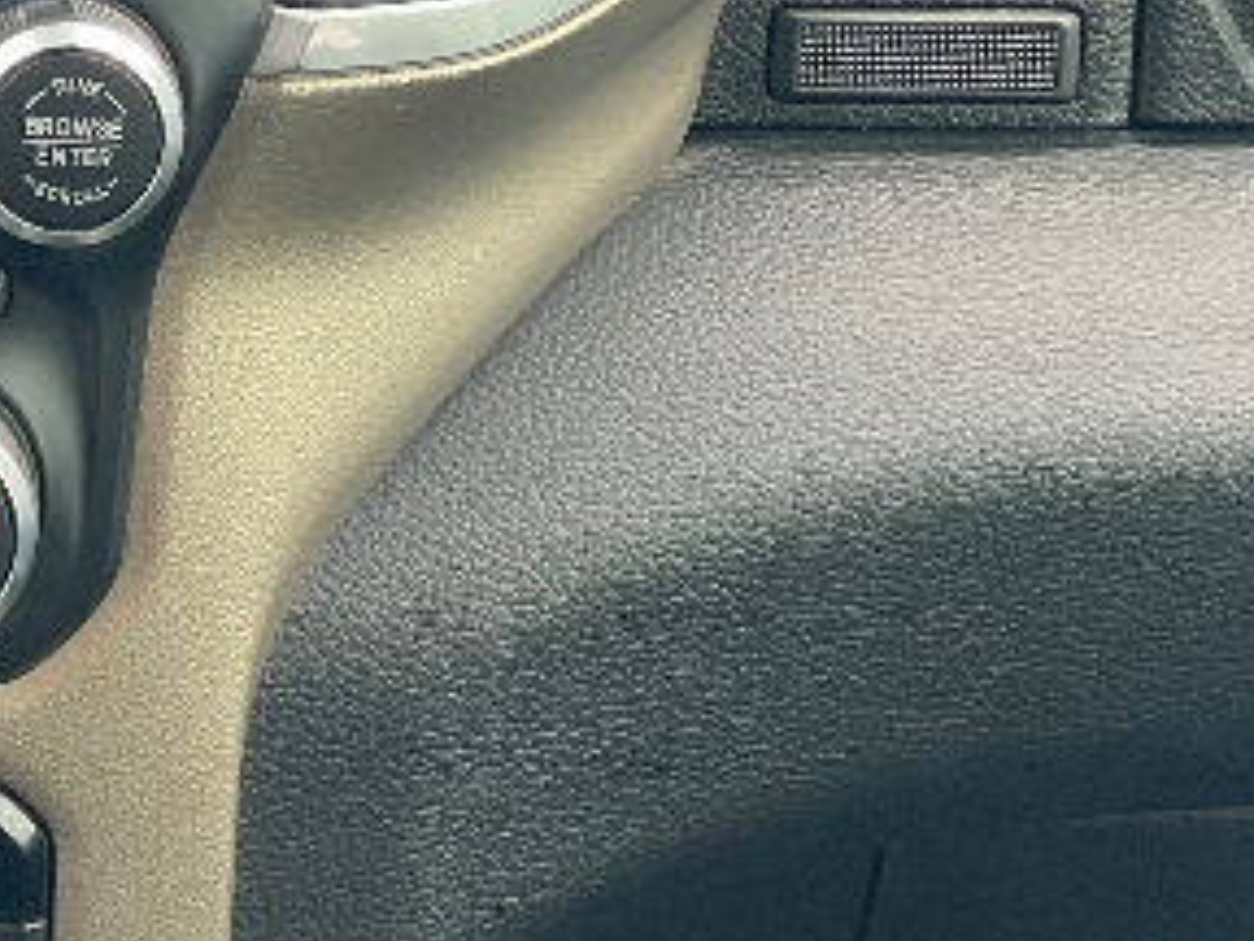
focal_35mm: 185
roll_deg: -2.1
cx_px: -614
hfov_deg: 10.3
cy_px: -183
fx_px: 6702
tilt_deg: -24.2
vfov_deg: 8.0
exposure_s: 1/99
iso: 64
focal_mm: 6
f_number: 2
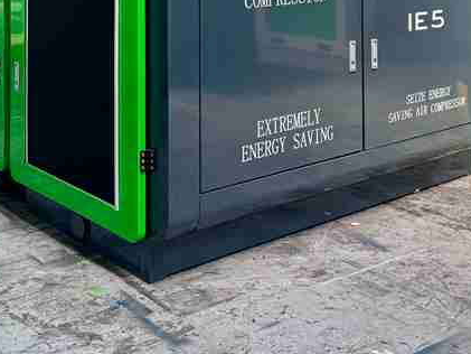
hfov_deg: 33.6
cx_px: 168
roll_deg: +0.5
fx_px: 776
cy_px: -50
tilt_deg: -1.1
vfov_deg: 23.8
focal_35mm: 57
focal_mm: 6.76
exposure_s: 1/121
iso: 125
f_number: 1.78
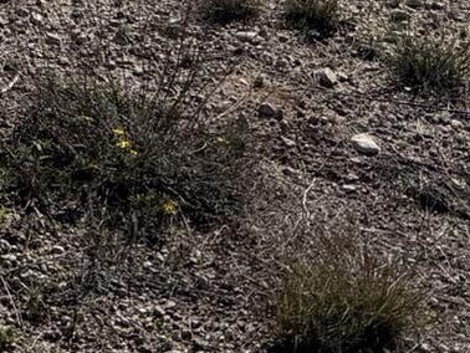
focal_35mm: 130
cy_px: -480
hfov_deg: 11.6
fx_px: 1766
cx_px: -757
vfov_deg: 10.0
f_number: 1.78
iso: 80
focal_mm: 6.76
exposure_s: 1/9091
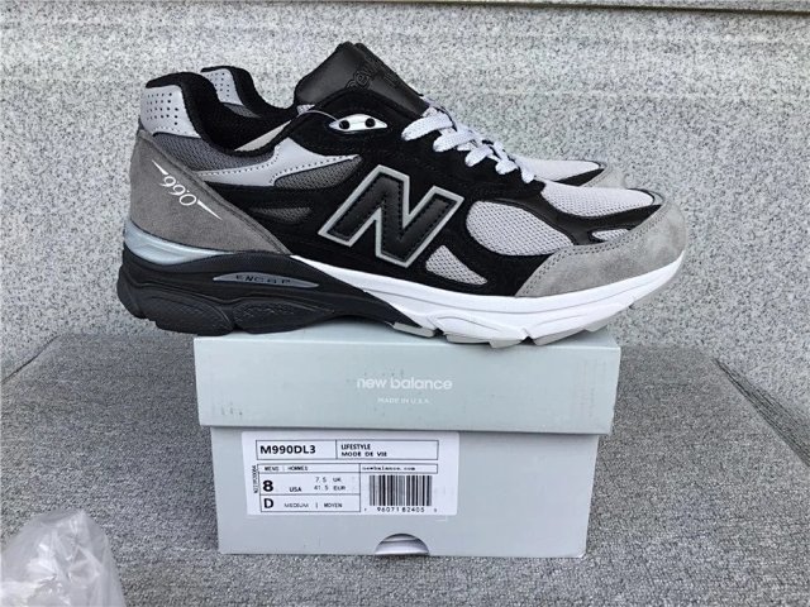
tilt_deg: -19.5
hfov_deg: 58.4
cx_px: 405
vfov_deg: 45.4
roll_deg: -1.0
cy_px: 304
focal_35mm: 31
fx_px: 725
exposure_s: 1/381
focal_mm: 3.3
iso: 25
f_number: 2.4
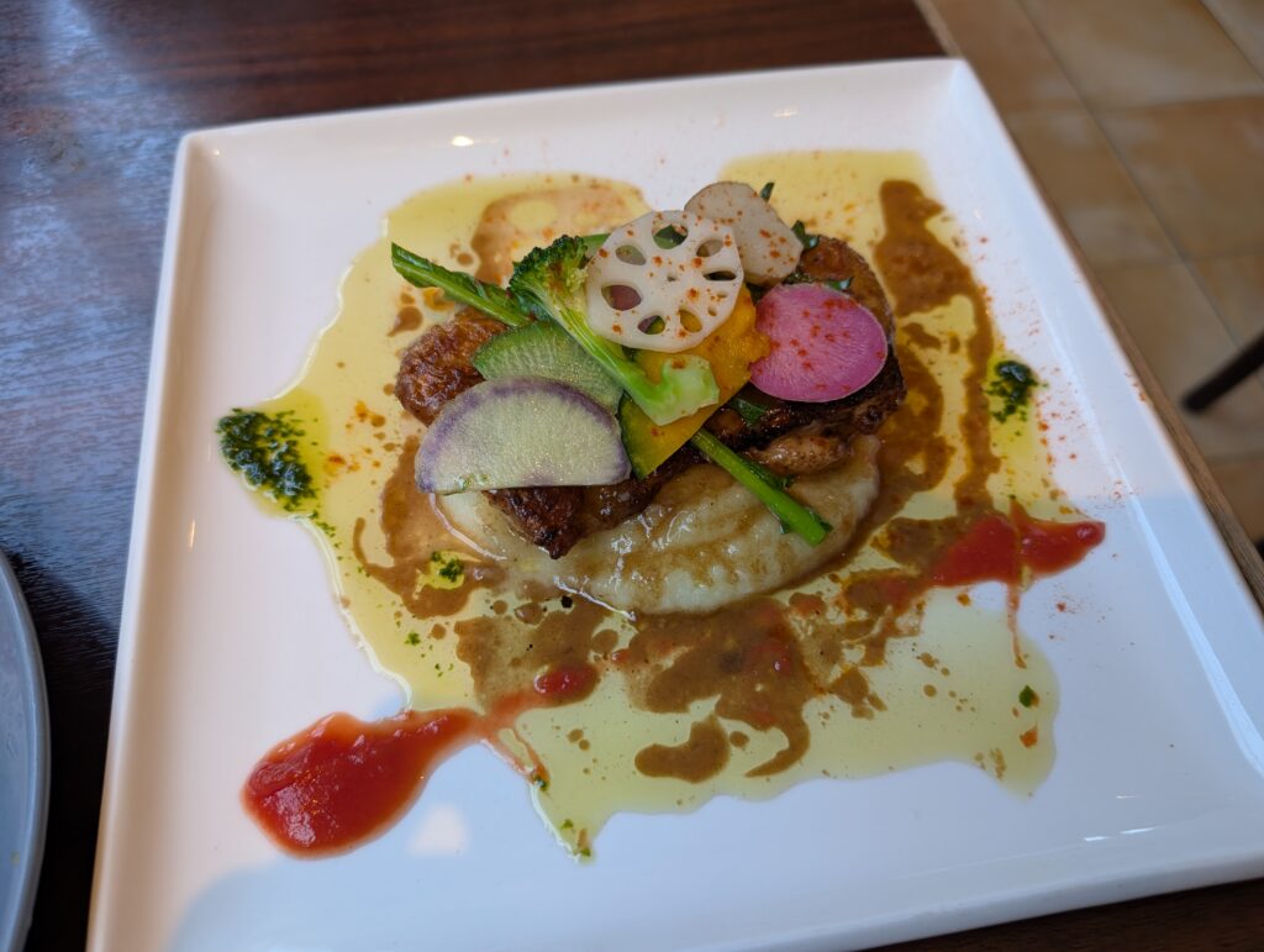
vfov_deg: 56.9
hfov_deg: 71.5
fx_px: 878
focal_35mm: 24
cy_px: 476
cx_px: 632
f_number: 1.68
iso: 23
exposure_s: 1/30
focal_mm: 6.9
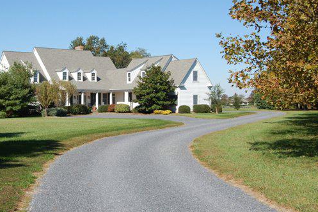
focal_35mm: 58
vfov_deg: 23.4
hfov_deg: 34.3
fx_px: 512
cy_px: 97
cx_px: 118
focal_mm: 30
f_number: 9
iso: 200
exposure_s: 1/320
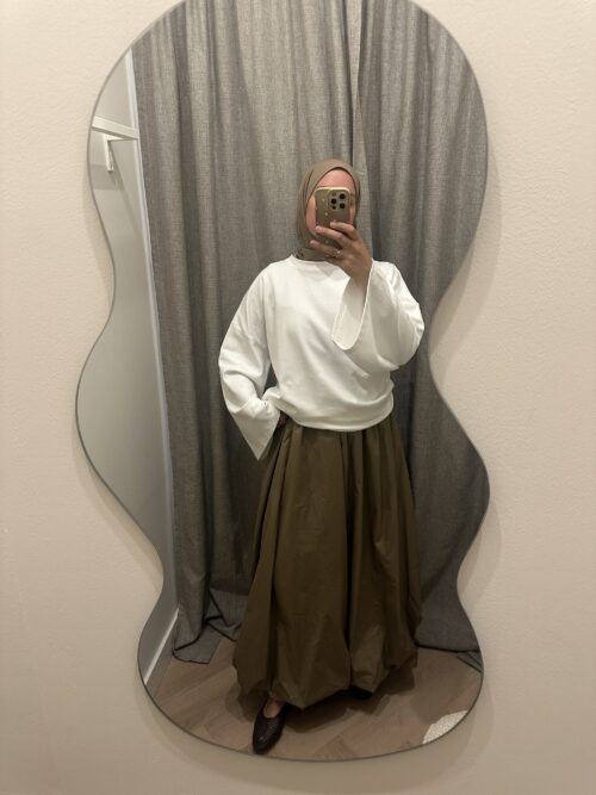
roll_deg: +0.3
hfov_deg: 56.8
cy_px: 398
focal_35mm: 24
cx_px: 298
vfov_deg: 71.6
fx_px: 551
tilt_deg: -17.6
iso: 320
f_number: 1.78
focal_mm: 6.86
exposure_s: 1/60
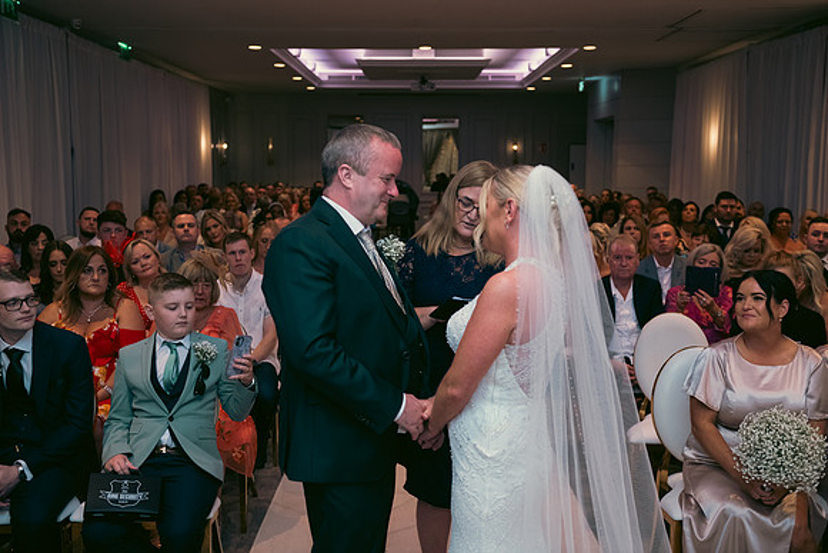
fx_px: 920
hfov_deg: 48.4
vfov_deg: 33.4
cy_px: 276
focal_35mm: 40
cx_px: 414
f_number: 3.5
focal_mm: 40
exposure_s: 1/160
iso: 800
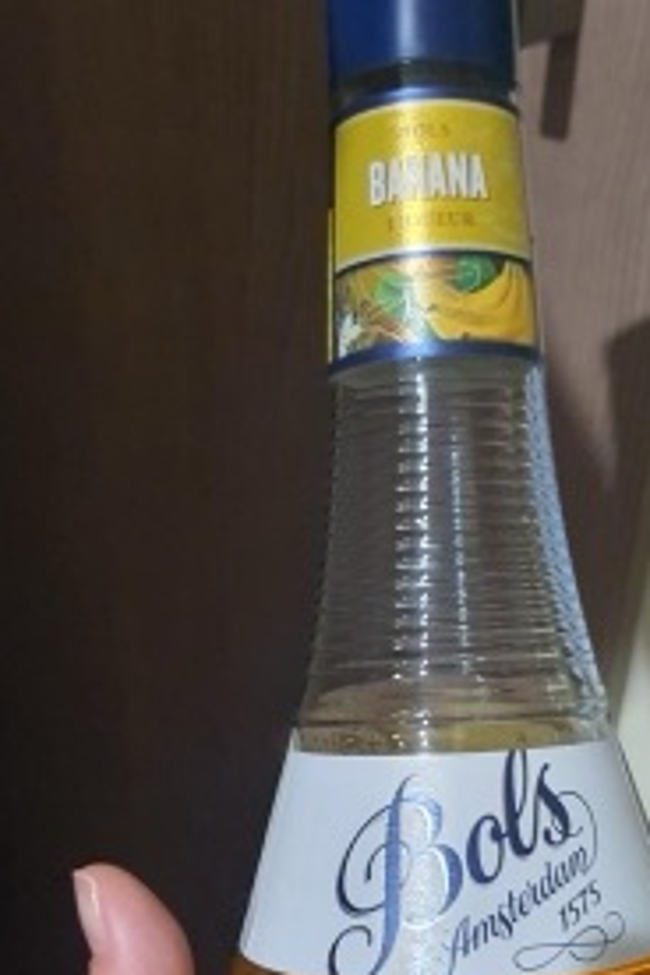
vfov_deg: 41.0
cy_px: 703
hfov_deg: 28.6
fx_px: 1273
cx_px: 399
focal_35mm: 47
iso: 500
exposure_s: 1/40
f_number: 1.5
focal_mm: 4.3
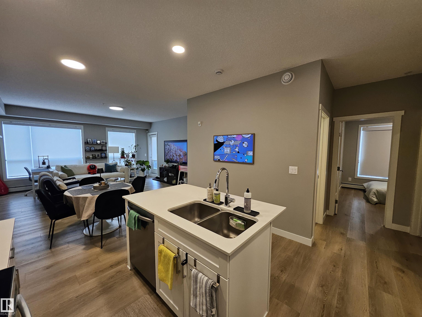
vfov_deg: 89.9
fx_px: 158
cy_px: 158
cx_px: 211
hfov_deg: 106.2
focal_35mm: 13
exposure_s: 1/60
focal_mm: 1.74
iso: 125
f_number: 2.2
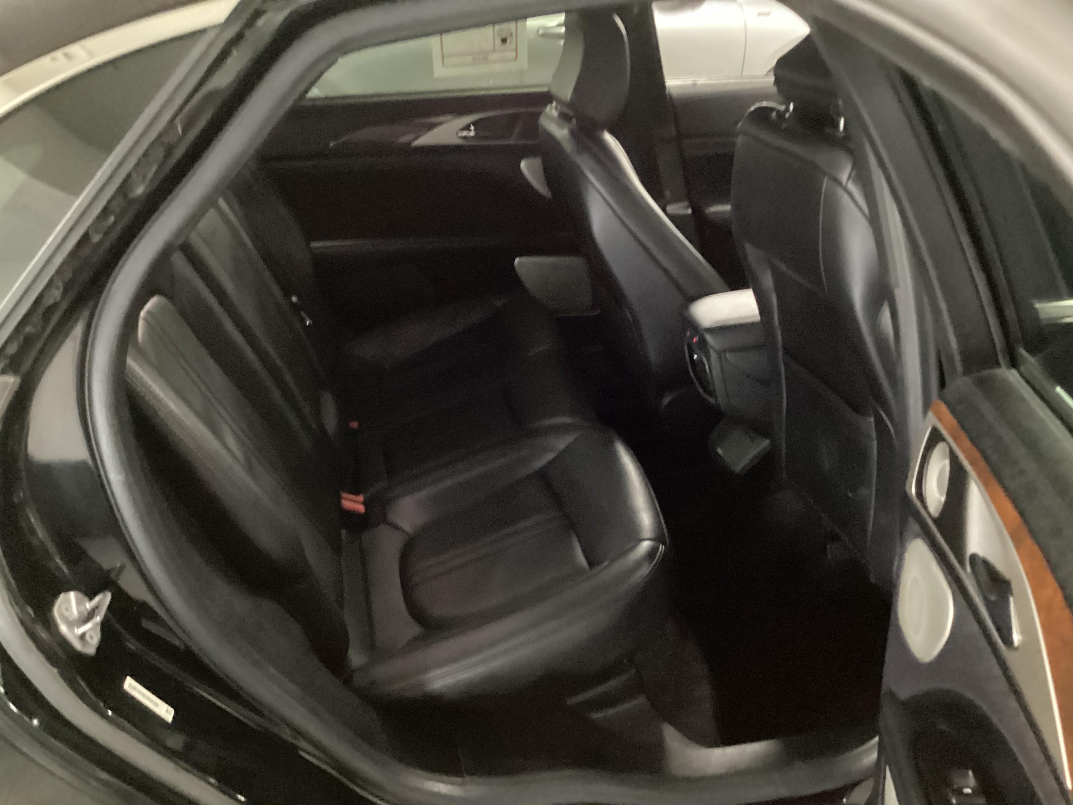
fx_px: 992
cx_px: 546
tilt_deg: -28.0
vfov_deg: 44.2
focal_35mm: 32
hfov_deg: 56.8
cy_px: 413
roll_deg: +1.2
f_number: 2.4
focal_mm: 3.3
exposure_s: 1/15
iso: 800
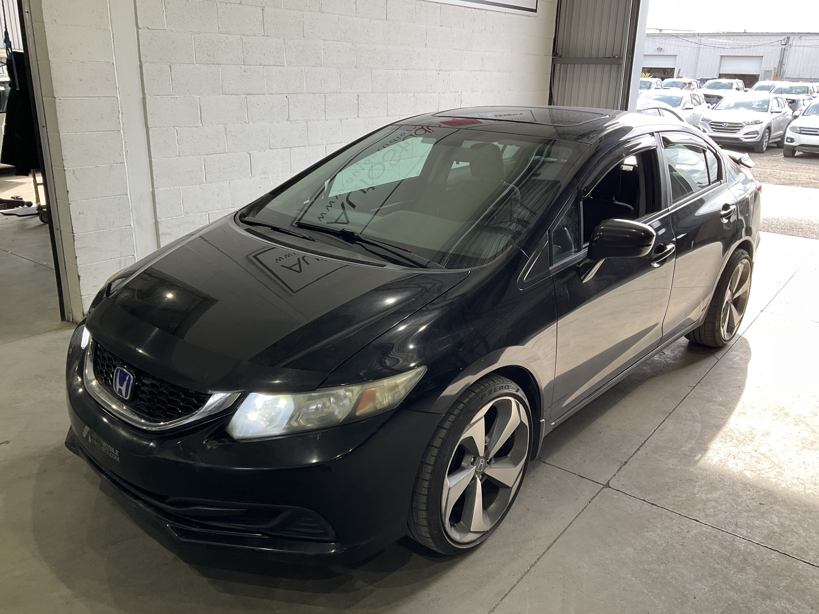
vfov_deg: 48.2
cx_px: 410
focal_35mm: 29
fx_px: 686
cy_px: 307
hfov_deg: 61.7
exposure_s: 1/100
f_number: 1.8
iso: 20
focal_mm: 3
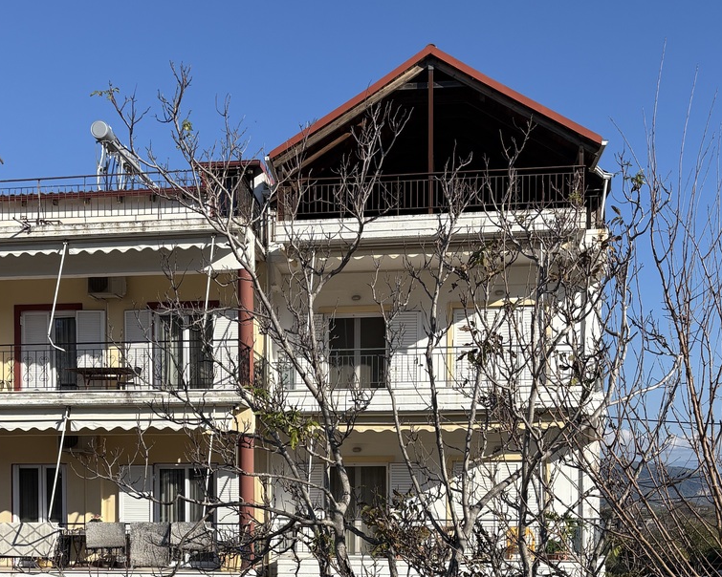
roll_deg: +0.8
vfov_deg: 30.1
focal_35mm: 48
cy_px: 521
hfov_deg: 38.7
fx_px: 1026
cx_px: 314
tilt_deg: +1.4
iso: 50
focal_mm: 5.96
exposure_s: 1/3831
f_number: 1.6
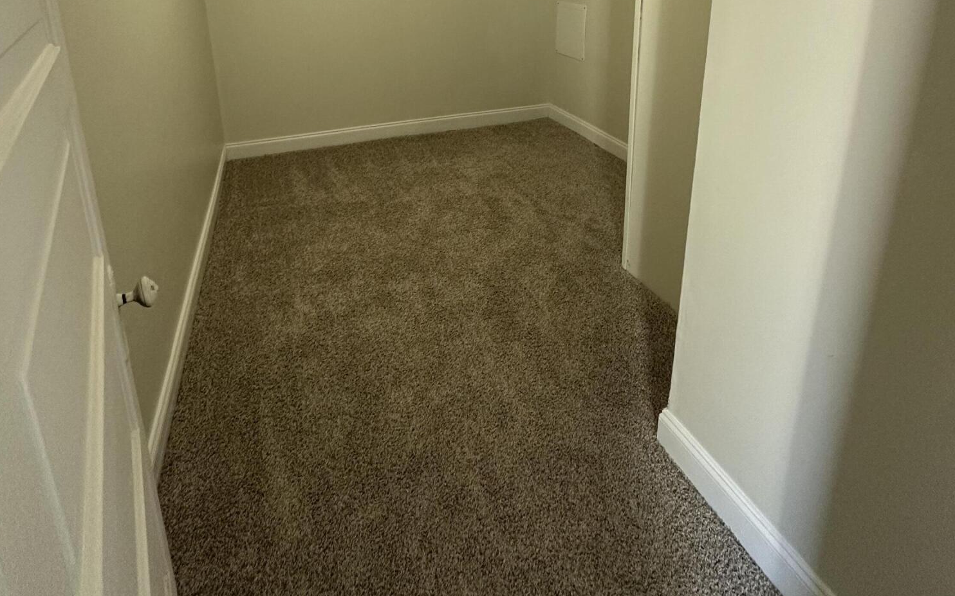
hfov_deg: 85.1
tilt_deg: -12.8
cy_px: 78
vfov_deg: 53.4
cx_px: 476
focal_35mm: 20
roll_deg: +0.7
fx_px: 520
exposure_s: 1/99
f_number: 2.2
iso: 250
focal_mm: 2.22
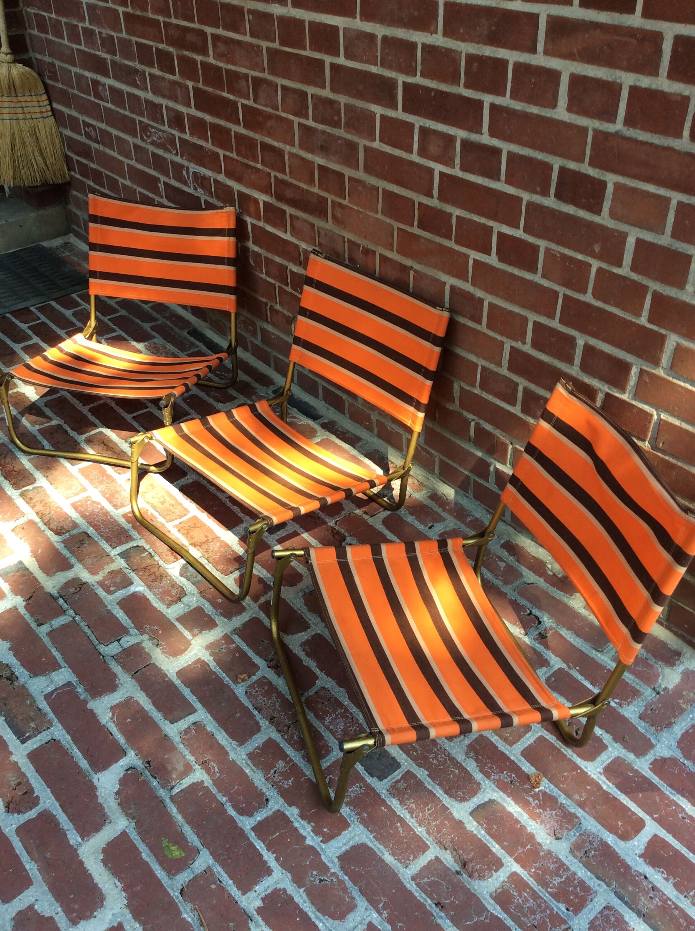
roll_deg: +1.4
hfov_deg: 44.1
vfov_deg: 56.9
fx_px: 859
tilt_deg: -35.1
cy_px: 466
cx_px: 348
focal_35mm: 32
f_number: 2.4
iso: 32
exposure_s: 1/110
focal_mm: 3.3
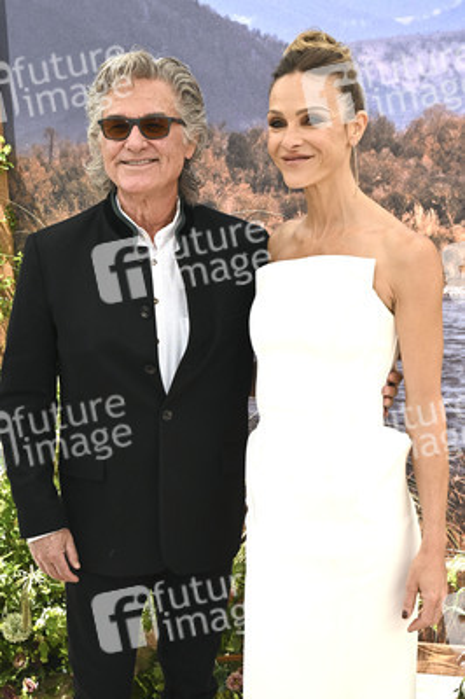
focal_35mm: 35
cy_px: 350
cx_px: 232
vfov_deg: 54.5
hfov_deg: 37.8
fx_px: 679
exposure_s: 1/320
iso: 250
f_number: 8
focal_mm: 35
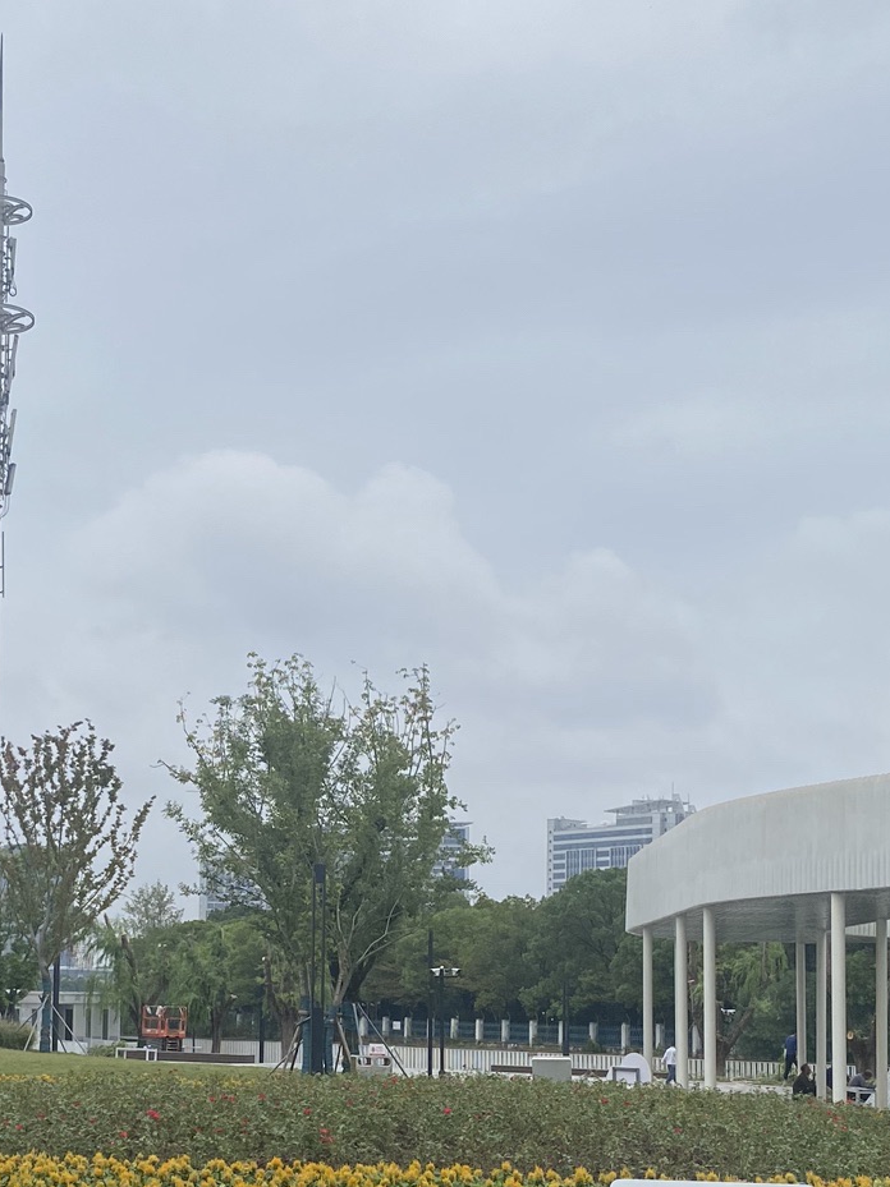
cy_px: 900
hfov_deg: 26.0
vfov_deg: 33.6
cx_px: 313
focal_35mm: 56
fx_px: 1921
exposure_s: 1/3300
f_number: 1.8
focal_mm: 4.25
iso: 32
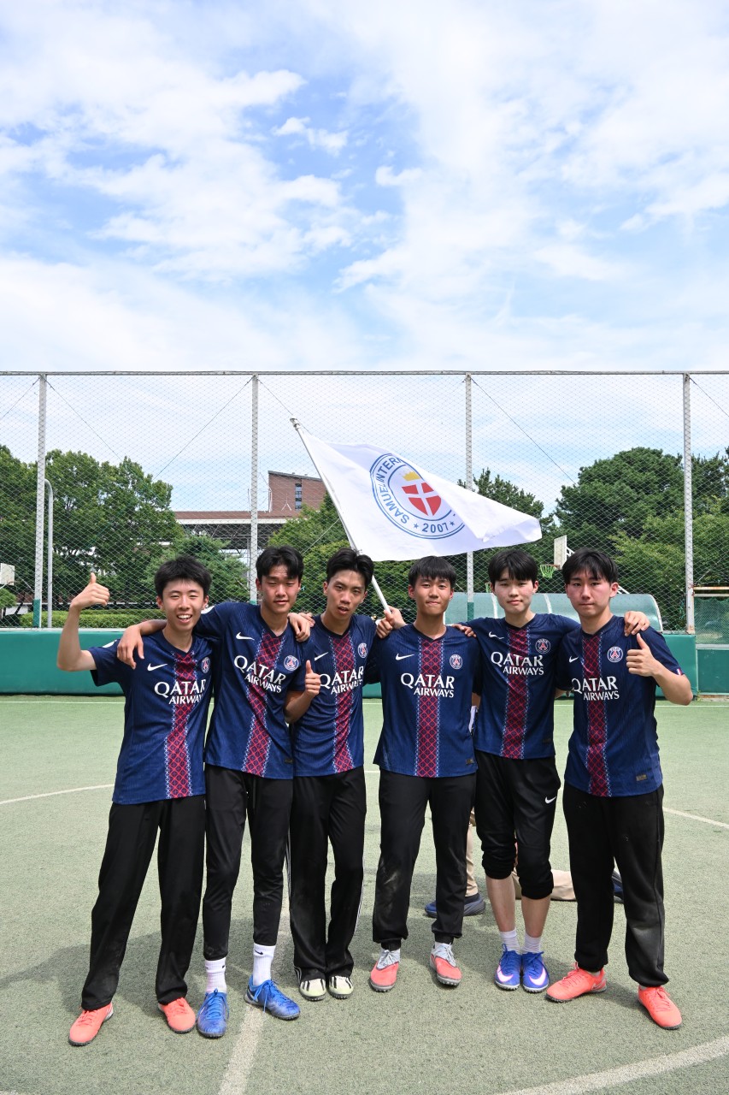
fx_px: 934
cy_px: 548
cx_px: 364
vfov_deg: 60.7
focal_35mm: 31
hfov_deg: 42.6
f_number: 5.6
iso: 400
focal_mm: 20.5
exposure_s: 1/1600
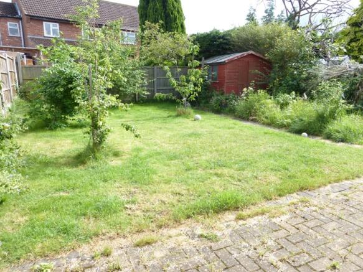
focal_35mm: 24
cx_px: 182
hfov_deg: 71.6
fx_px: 252
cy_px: 136
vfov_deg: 56.8
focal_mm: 4.3
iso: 100
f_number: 3.3
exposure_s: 1/250
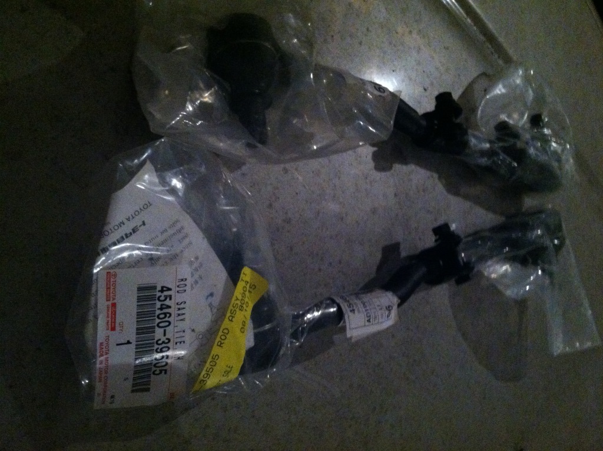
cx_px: 302
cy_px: 226
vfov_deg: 40.6
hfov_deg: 52.7
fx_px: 609
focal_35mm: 35
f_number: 2.8
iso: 1000
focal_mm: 3.85
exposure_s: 1/15
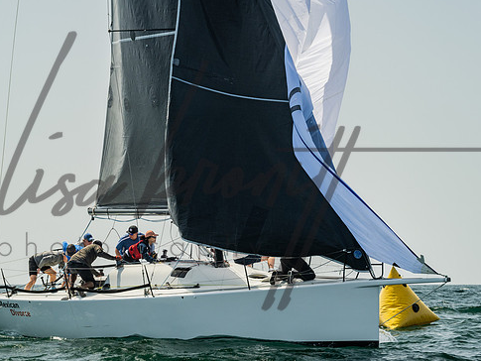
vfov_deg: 11.9
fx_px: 1737
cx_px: 207
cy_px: 213
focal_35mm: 125
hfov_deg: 15.8
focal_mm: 89
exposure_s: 1/640
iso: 320
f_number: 6.3
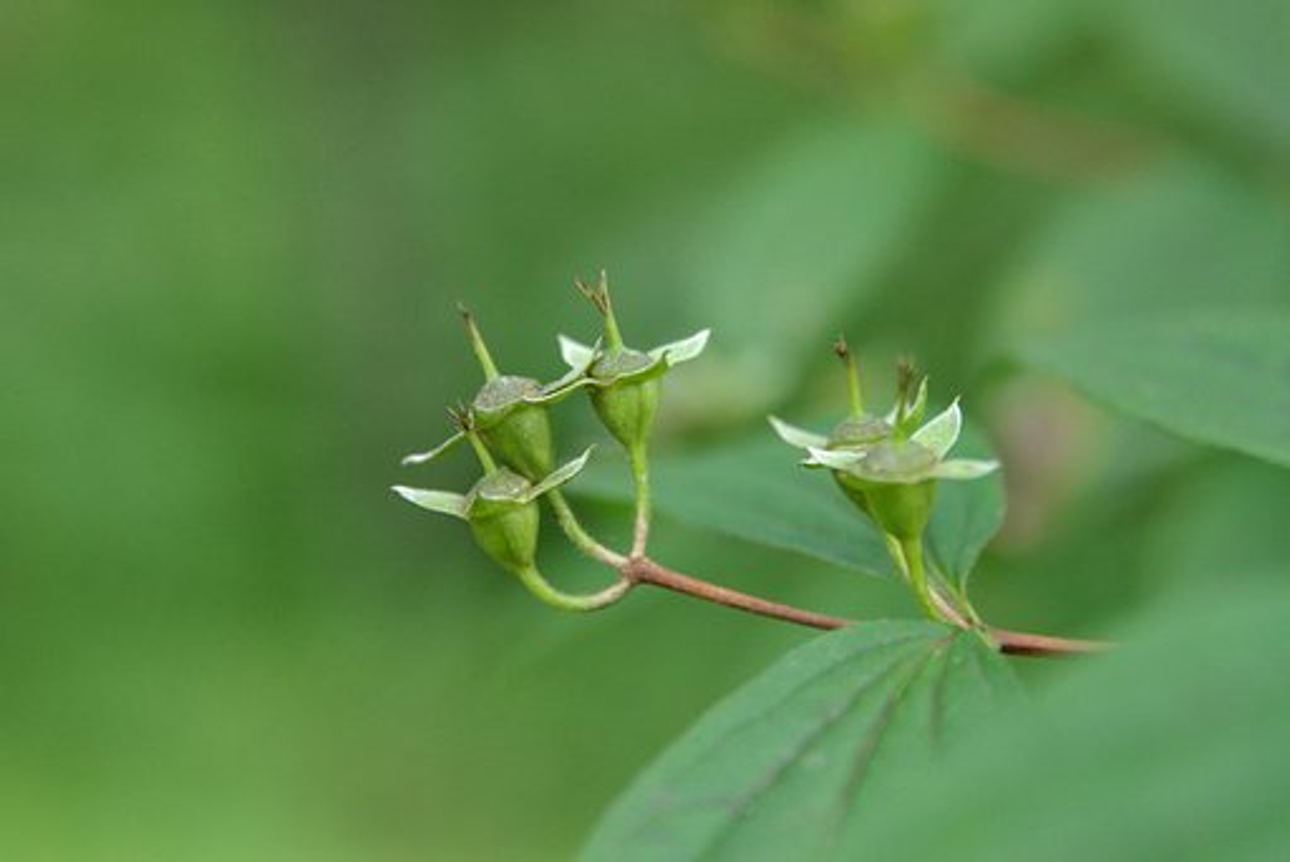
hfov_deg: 18.2
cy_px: 431
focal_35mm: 112
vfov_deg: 12.2
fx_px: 4033
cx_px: 645
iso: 800
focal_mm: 75
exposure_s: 1/200
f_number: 4.5
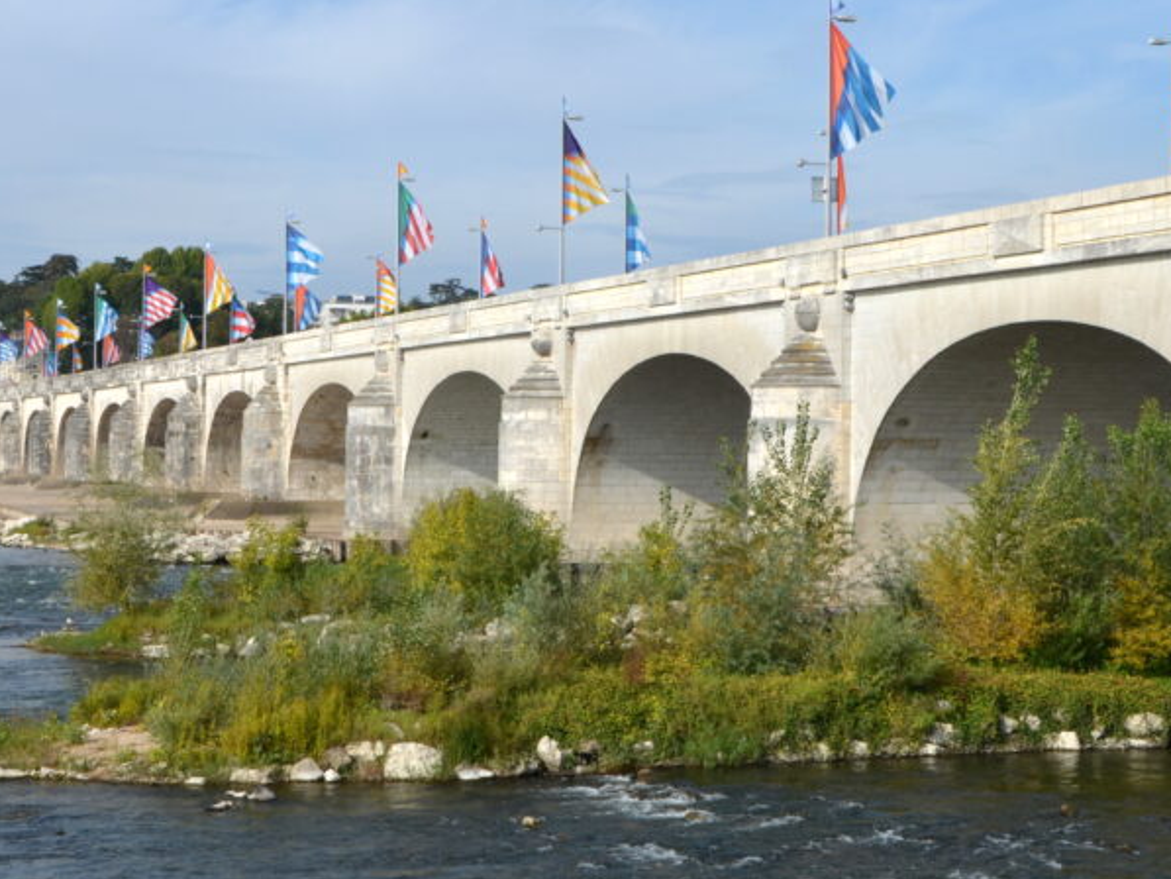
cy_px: 414
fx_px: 2504
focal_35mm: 74
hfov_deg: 26.3
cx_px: 622
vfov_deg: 19.9
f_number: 18
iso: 100
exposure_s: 1/100
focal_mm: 30
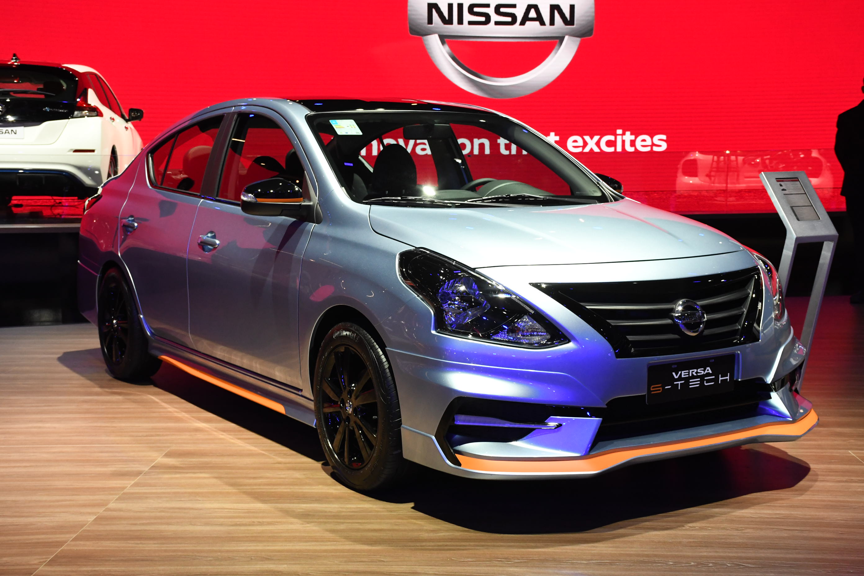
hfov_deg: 38.9
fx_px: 1224
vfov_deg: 26.5
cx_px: 432
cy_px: 288
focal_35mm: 51
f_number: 8
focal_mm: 34
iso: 2000
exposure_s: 1/200
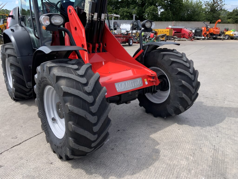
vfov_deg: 48.2
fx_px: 199
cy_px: 90
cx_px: 119
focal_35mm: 29
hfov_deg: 61.7
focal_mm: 3
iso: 16
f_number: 1.8
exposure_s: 1/650
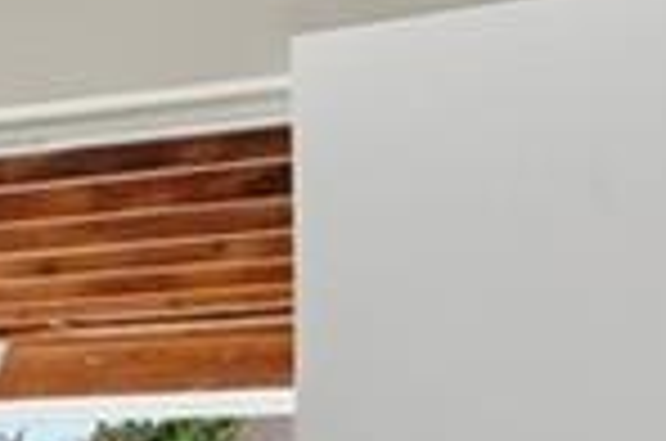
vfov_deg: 11.9
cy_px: 596
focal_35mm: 111
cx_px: -1318
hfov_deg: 11.3
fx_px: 2049
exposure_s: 1/1250
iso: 400
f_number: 9
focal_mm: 16
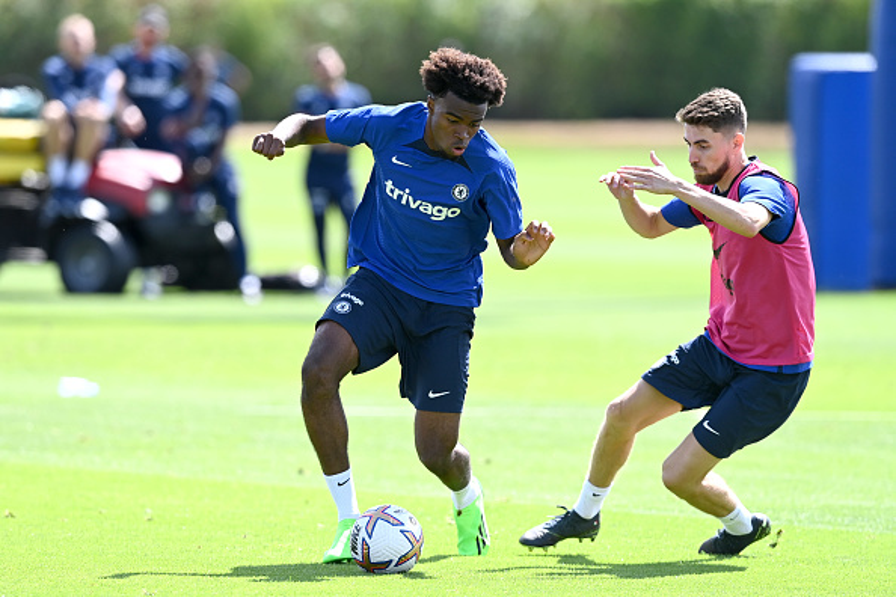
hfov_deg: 5.2
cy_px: 298
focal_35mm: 400
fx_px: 9955
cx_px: 448
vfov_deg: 3.4
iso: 500
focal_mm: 400
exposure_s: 1/1600
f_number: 4
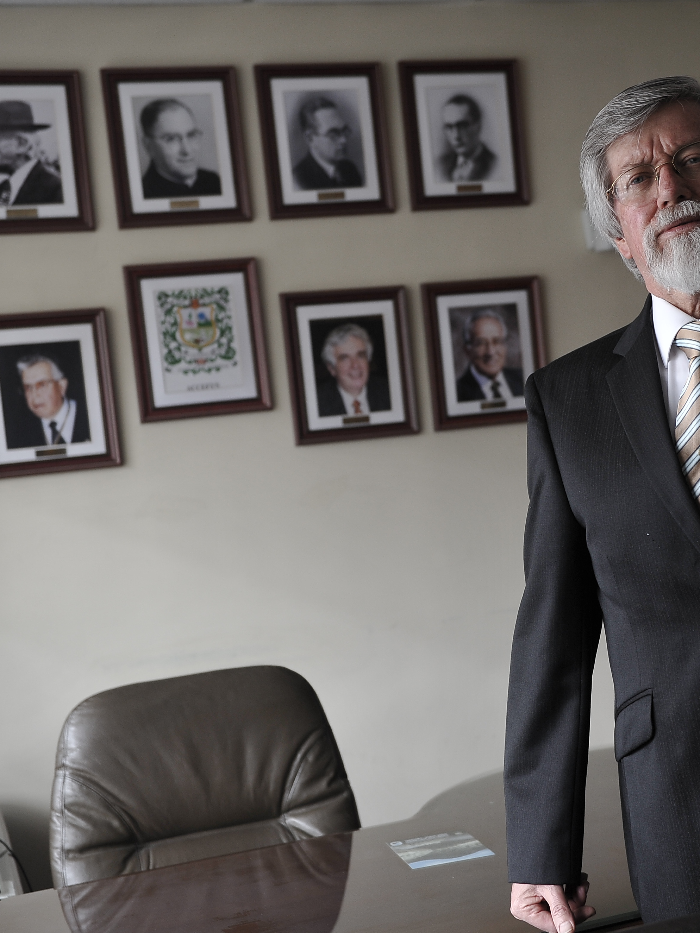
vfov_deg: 35.5
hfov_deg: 27.0
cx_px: 398
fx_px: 1456
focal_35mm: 54
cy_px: 486
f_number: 3.2
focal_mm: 35
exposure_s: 1/125
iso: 640
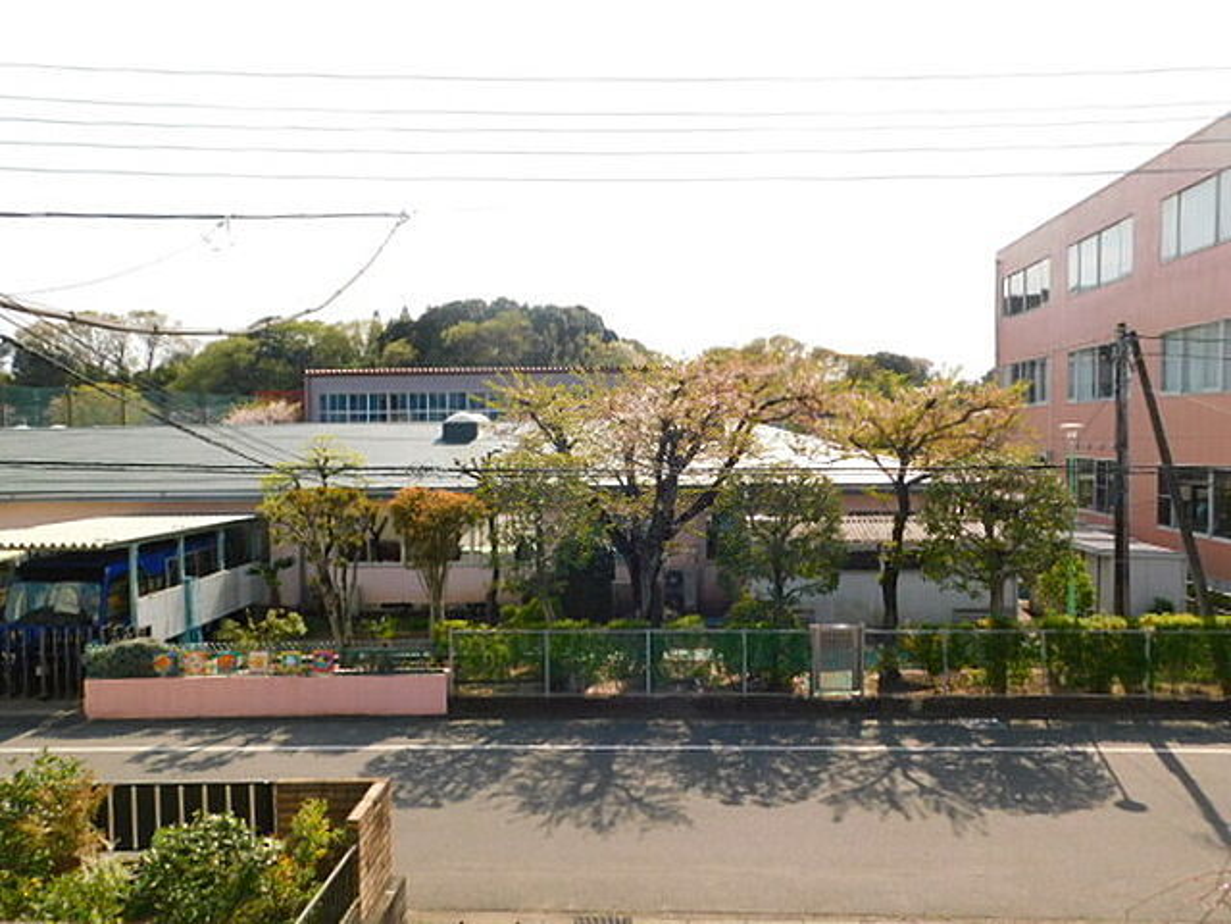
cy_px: 462
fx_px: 996
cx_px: 616
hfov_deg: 63.4
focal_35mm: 28
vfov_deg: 49.7
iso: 125
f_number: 3.2
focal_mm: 4.9
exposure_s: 1/1000
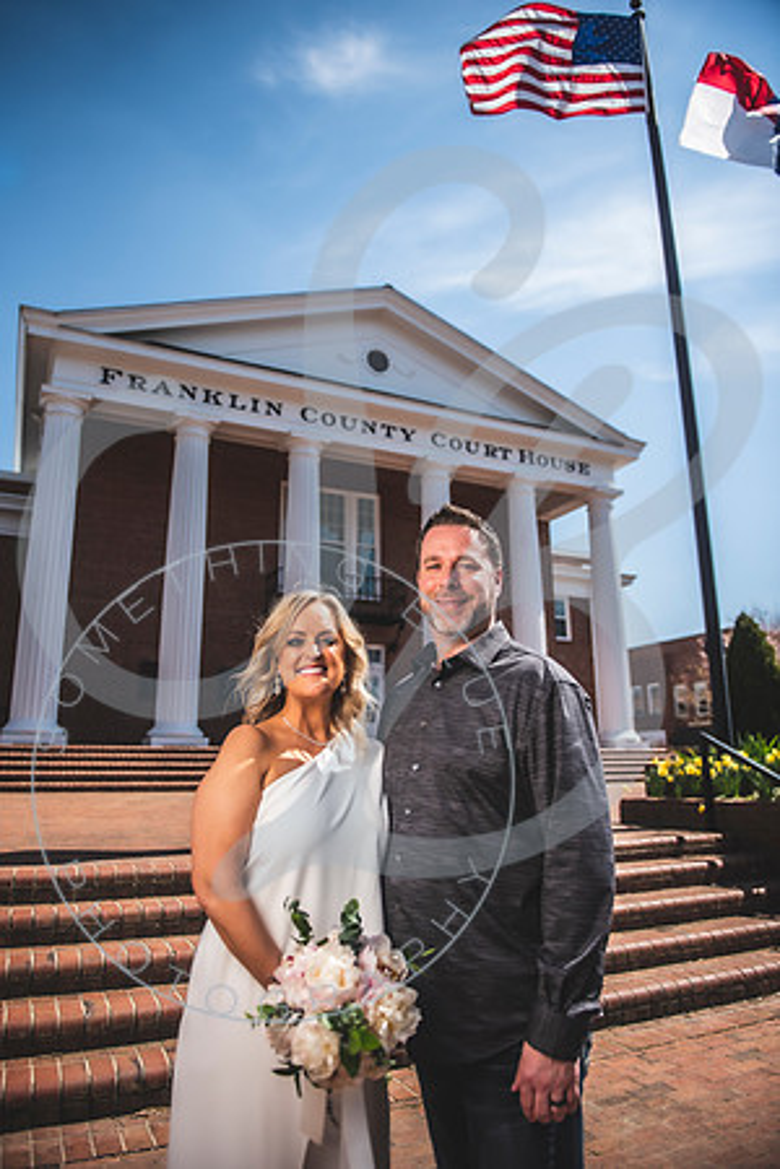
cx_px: 390
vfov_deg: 73.7
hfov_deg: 53.1
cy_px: 584
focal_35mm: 24
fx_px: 780
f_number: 2.8
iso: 100
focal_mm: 24
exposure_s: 1/2500
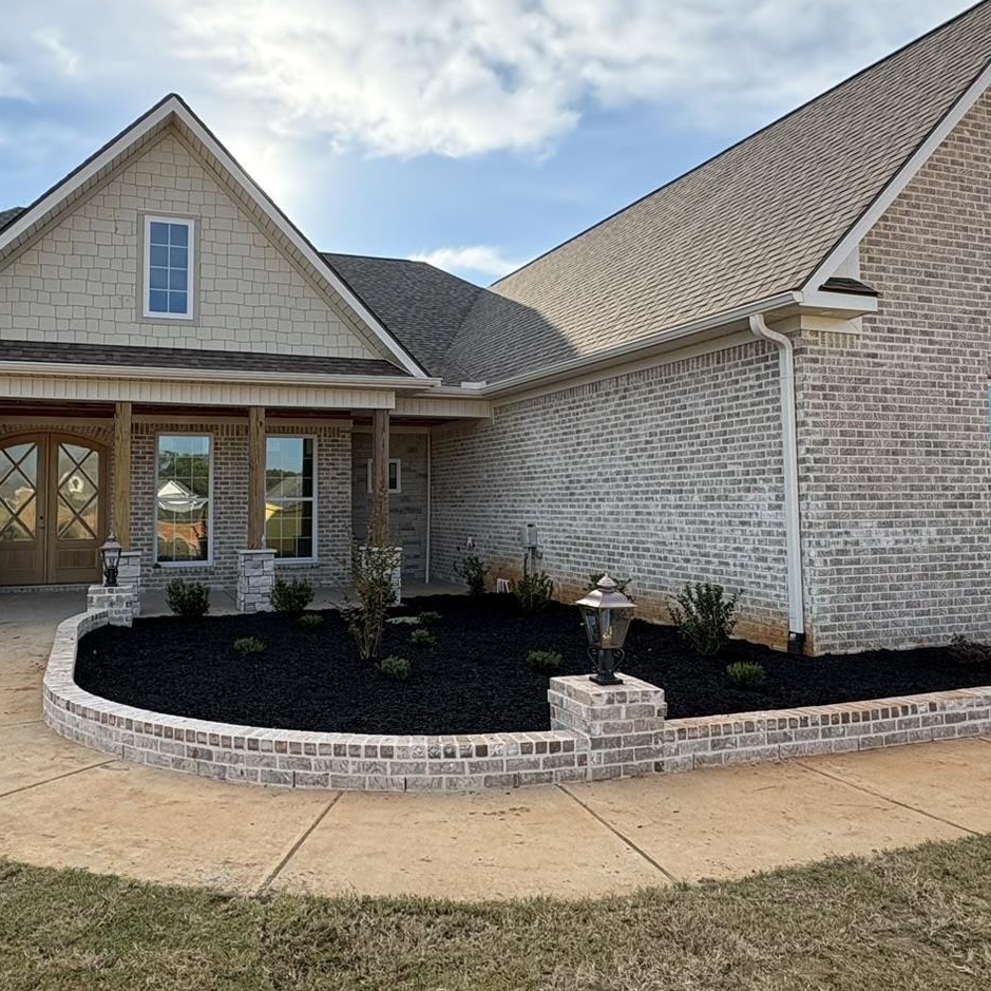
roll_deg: +0.8
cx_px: 407
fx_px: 875
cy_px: 450
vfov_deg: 59.0
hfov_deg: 58.7
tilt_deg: +4.2
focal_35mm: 27
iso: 64
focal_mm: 2.22
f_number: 2.2
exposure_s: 1/1160
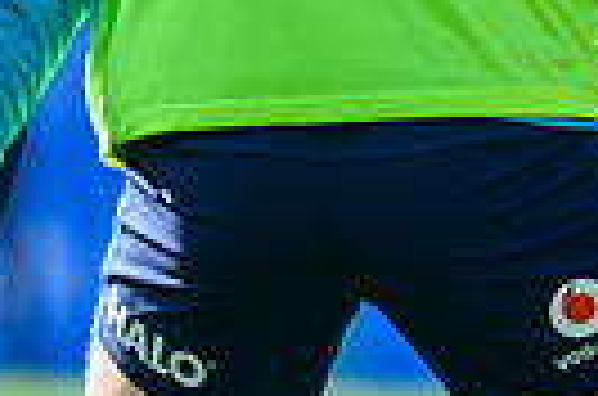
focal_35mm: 3250
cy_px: -329
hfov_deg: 0.6
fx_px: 53857
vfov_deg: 0.4
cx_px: 1642
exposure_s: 1/1250
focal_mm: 560
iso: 500
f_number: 4
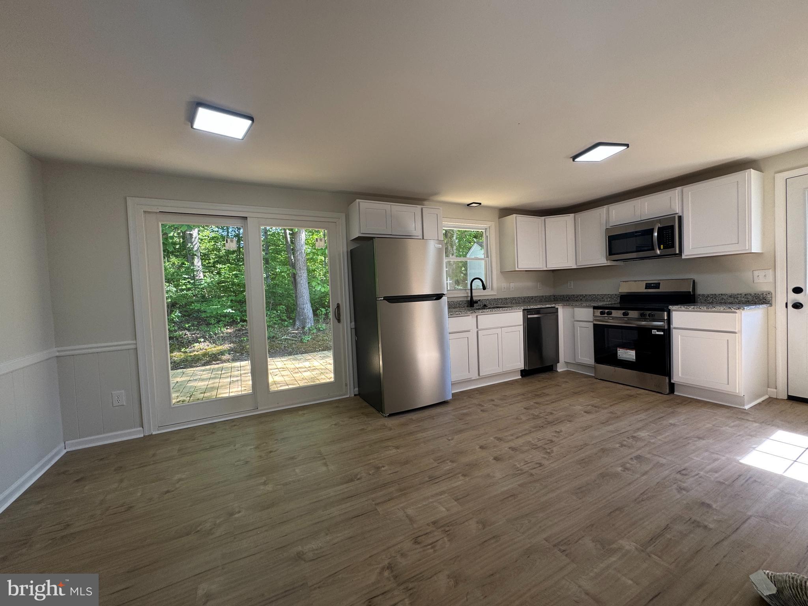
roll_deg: +2.7
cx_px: 404
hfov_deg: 102.1
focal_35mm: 14
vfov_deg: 85.7
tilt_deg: -2.2
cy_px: 303
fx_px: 327
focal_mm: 2.22
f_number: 2.2
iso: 80
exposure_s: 1/99
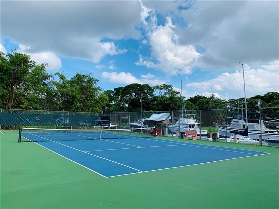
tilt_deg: +3.5
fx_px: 210
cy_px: 104
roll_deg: -2.1
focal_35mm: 26
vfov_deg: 53.1
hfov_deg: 67.3
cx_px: 140
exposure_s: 1/1953
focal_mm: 4.25
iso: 25
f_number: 1.8
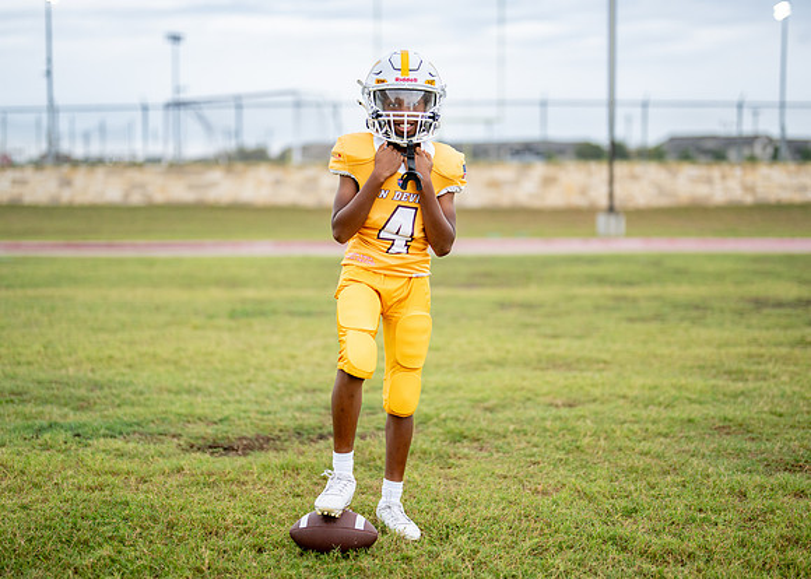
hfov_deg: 34.2
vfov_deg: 24.8
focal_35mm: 57
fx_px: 1316
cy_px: 275
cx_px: 397
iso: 320
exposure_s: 1/1000
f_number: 1.2
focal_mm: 50
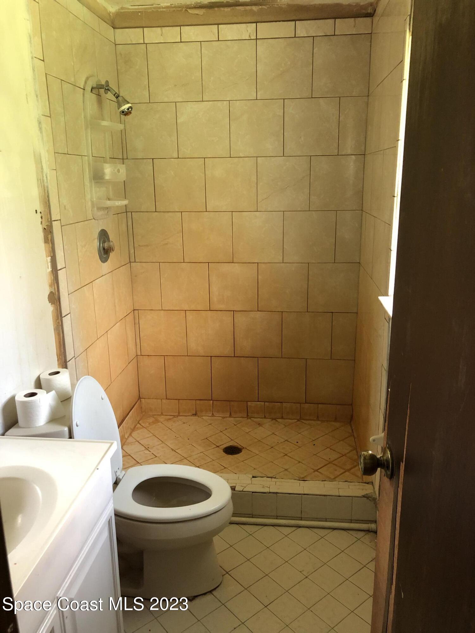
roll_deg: +0.6
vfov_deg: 63.4
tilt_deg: -14.1
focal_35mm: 28
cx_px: 238
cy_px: 316
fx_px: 512
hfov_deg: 49.7
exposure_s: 1/15
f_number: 1.8
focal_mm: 4
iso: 64
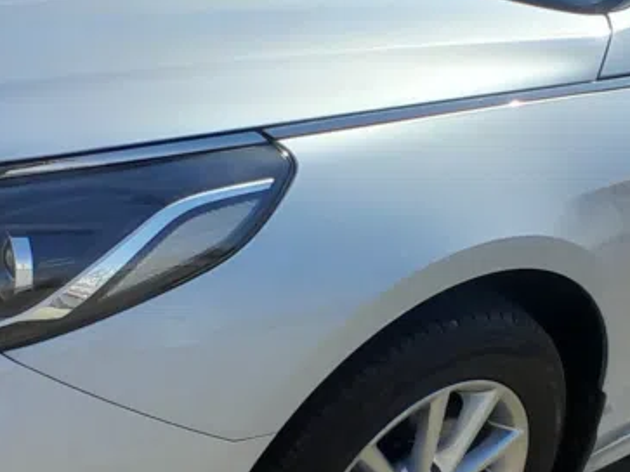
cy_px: 250
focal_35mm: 48
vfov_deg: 30.2
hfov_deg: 39.7
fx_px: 873
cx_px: 331
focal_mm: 1.46
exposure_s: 1/2041
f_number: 2.2
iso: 40
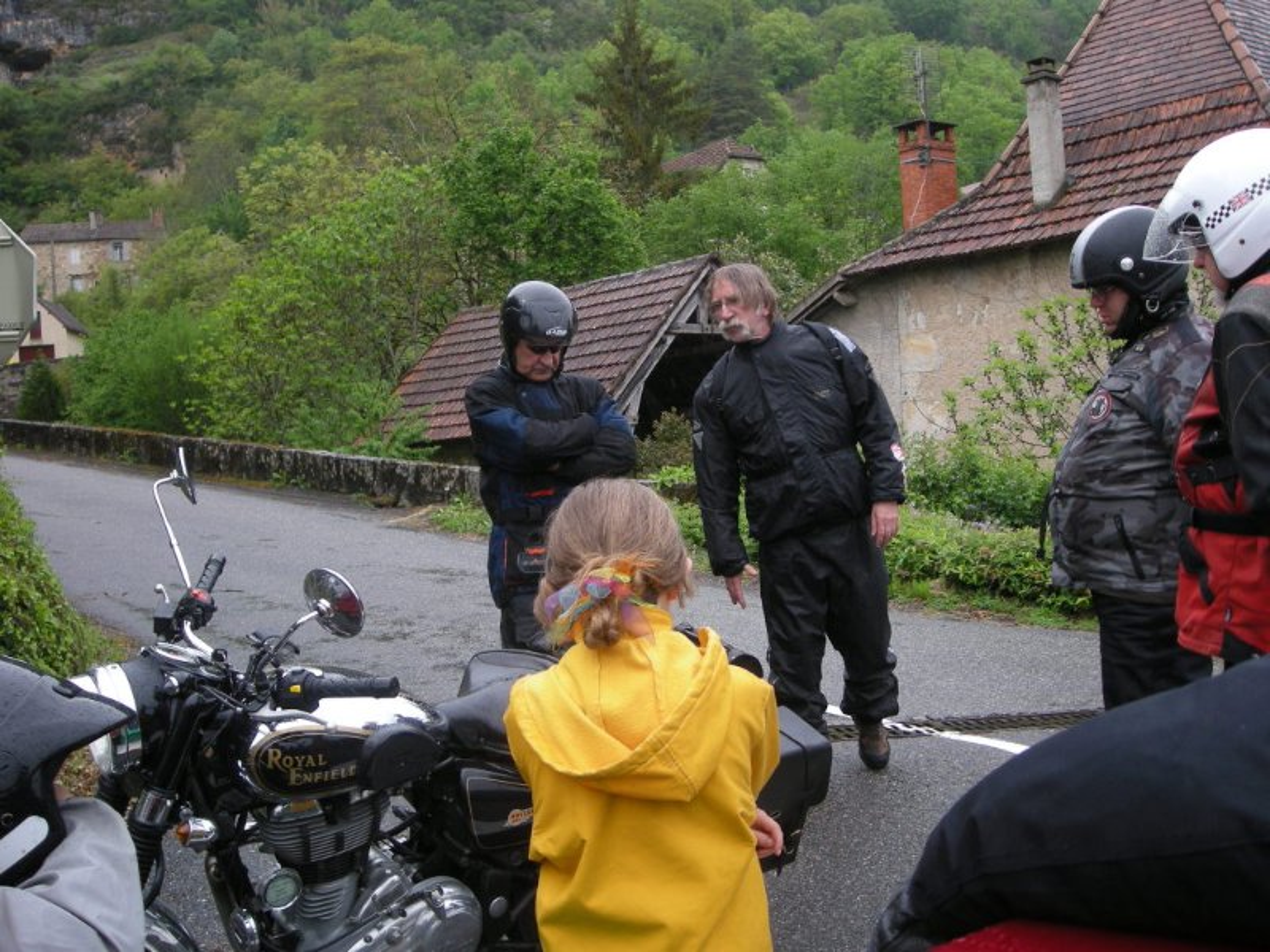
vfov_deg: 40.7
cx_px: 635
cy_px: 476
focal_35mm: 35
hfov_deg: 52.6
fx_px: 1284
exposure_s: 1/280
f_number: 2.8
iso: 50
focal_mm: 5.7
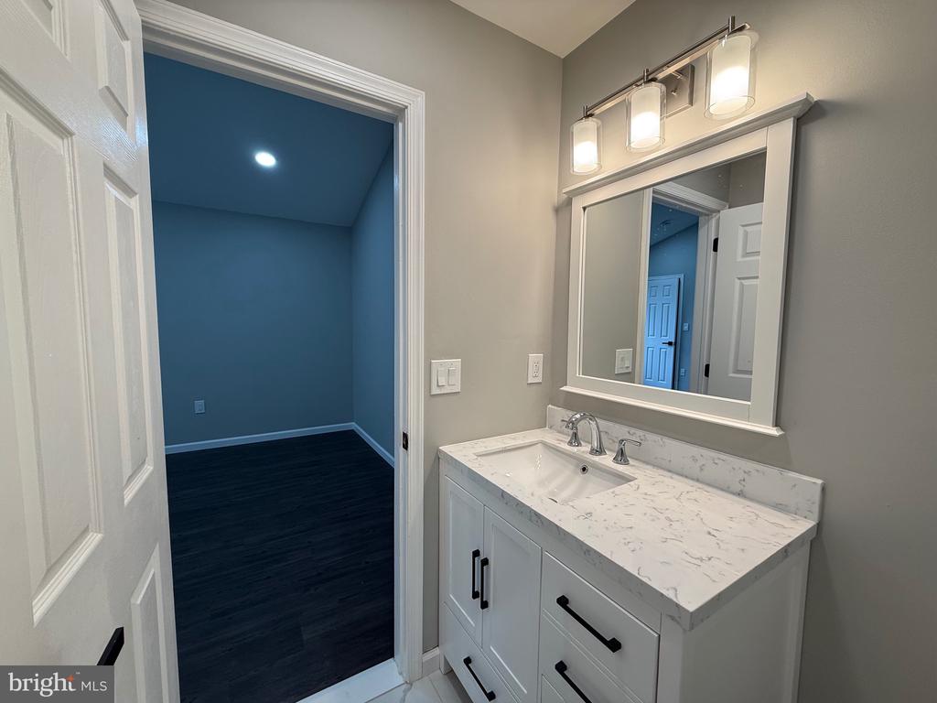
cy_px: 352
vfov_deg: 85.7
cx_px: 468
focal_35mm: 14
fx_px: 379
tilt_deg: -4.2
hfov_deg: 102.1
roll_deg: -0.8
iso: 80
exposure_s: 1/120
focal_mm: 2.22
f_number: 2.2
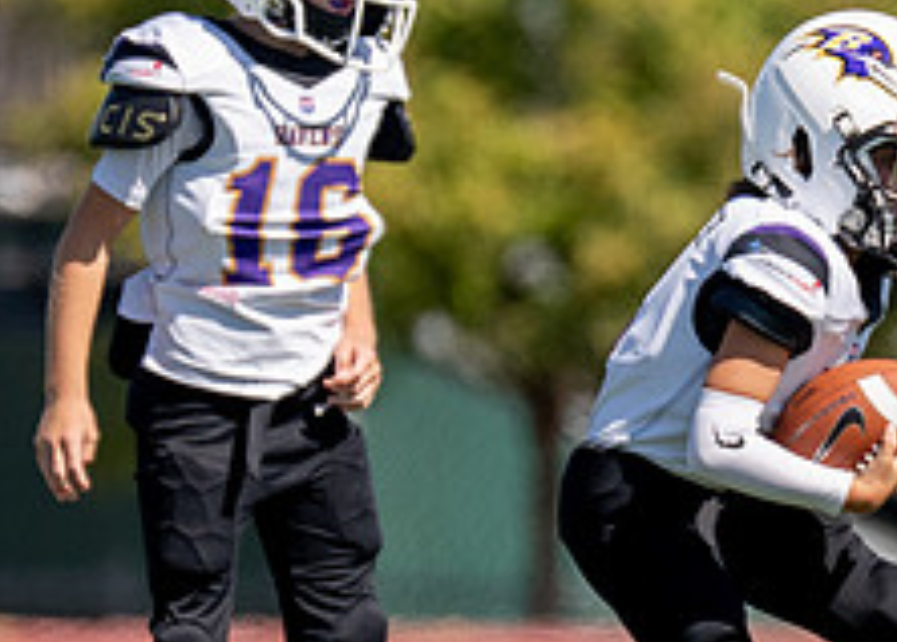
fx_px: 31262
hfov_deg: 1.6
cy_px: 439
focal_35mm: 1226
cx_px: 800
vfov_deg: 1.2
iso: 200
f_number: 2.8
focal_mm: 200
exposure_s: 1/4000
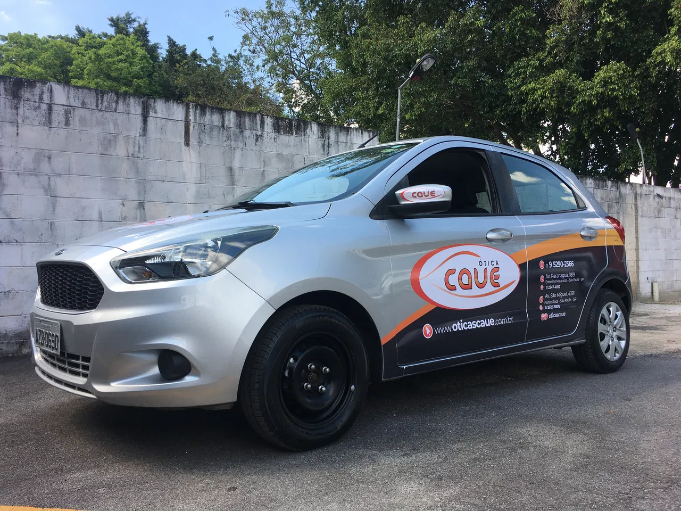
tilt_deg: +0.5
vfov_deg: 48.2
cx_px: 340
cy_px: 256
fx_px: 571
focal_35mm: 29
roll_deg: +0.2
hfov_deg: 61.7
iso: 25
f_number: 2.2
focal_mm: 4.15
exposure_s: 1/601
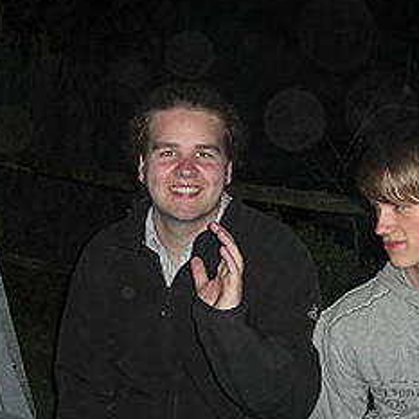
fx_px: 1054
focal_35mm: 77
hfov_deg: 22.5
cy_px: 147
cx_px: 226
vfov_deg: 22.4
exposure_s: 1/60
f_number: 2.8
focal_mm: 7.9
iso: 200
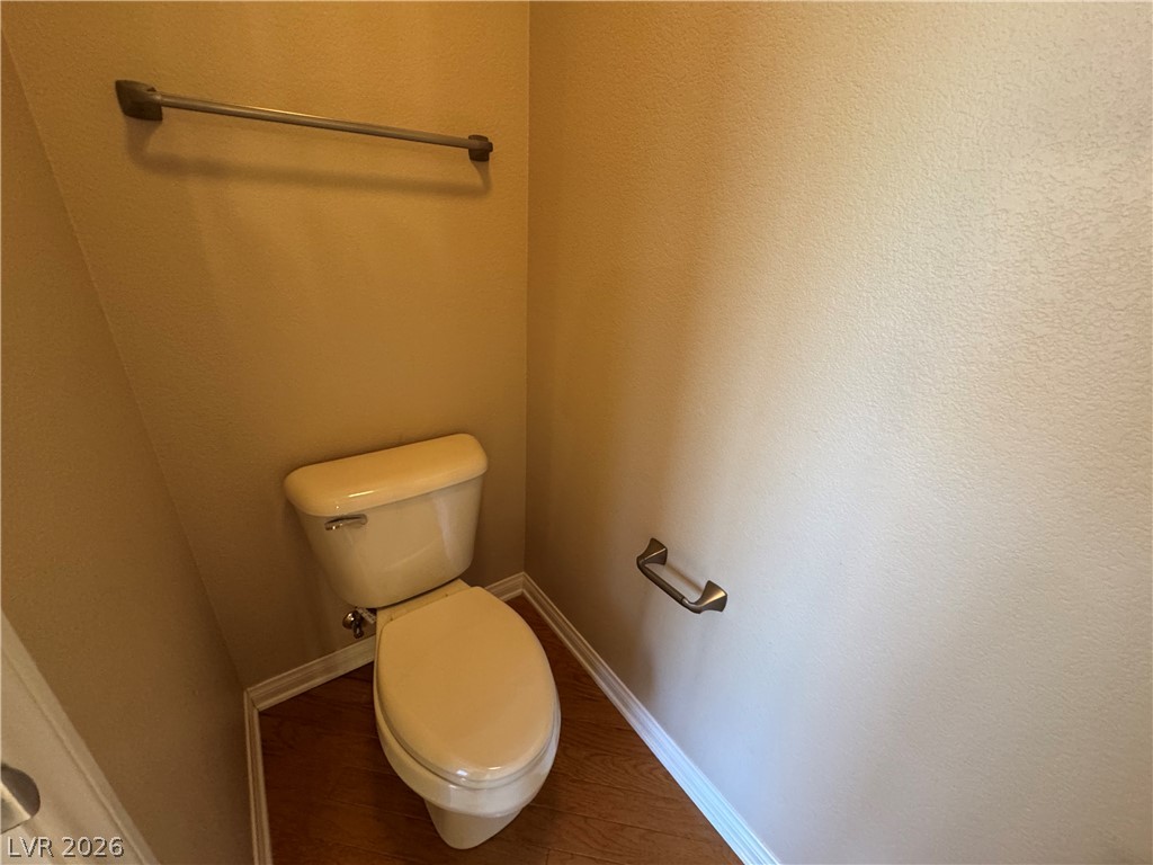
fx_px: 466
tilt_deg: -23.9
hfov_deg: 102.1
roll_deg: -3.3
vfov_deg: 85.7
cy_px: 432
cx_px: 576
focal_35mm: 14
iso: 500
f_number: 2.2
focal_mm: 2.22
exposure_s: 1/60
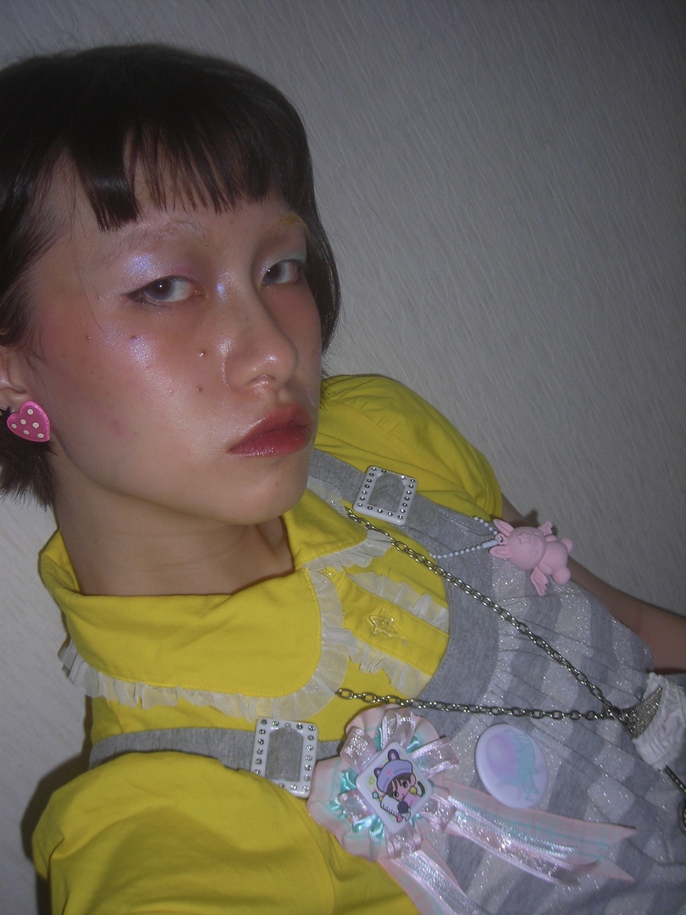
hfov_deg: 35.1
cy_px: 458
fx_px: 1083
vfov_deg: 45.8
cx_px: 343
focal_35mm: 41
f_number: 3.3
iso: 50
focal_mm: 6.8
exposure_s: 1/60.1
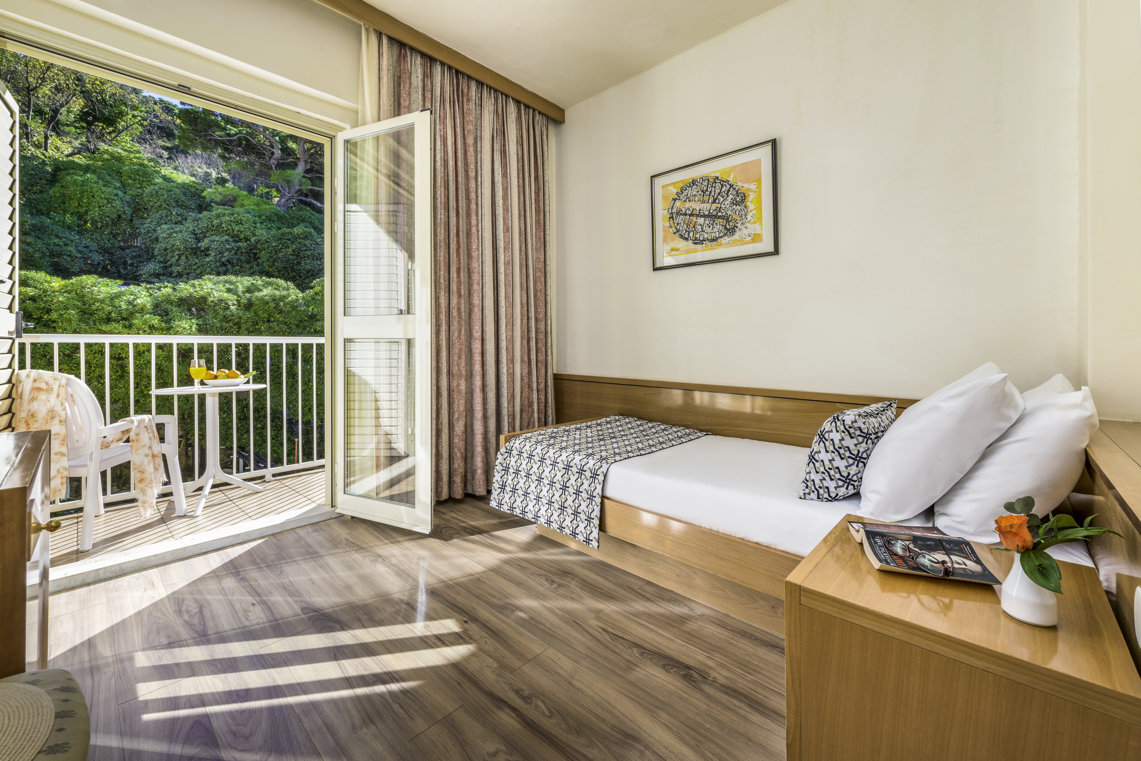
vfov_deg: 81.2
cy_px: 380
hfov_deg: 104.3
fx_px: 444
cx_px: 570
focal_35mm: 14
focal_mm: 14
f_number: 11
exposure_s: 1/160
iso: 320
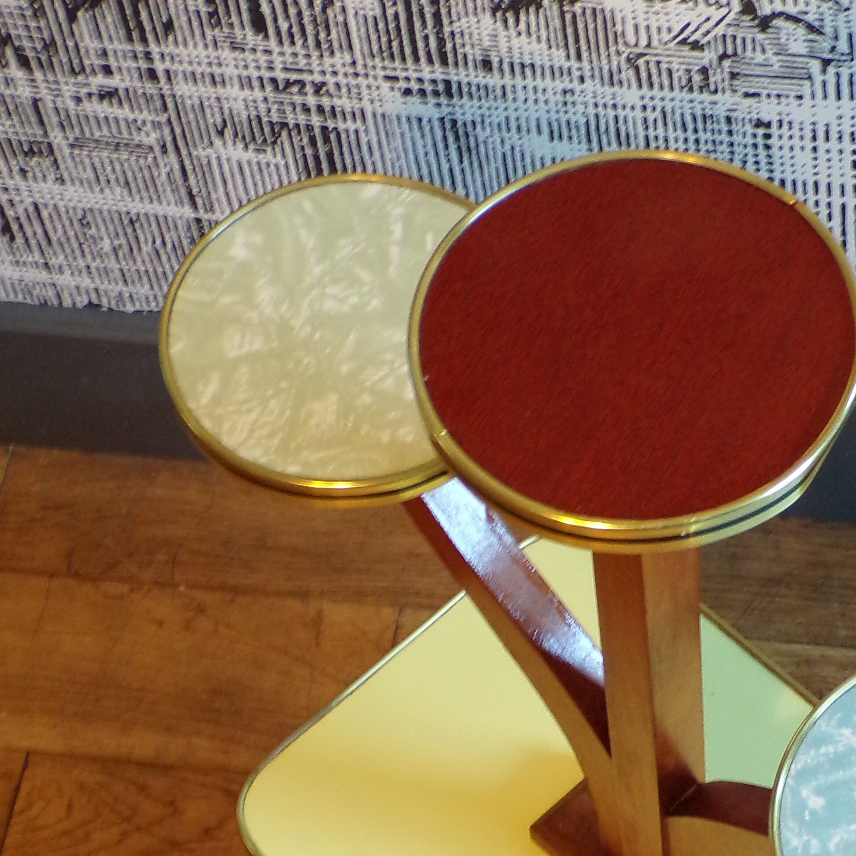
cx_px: 686
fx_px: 2462
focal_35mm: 88
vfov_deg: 19.5
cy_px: 710
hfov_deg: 19.5
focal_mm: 7.6
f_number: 3.4
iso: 244
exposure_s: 1/17
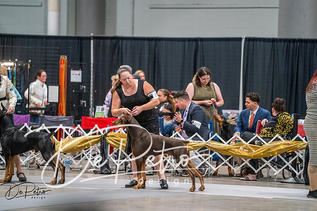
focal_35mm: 200
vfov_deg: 6.9
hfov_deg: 10.3
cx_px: 158
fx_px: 1761
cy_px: 106
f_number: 2.8
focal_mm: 200
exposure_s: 1/250
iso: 6400
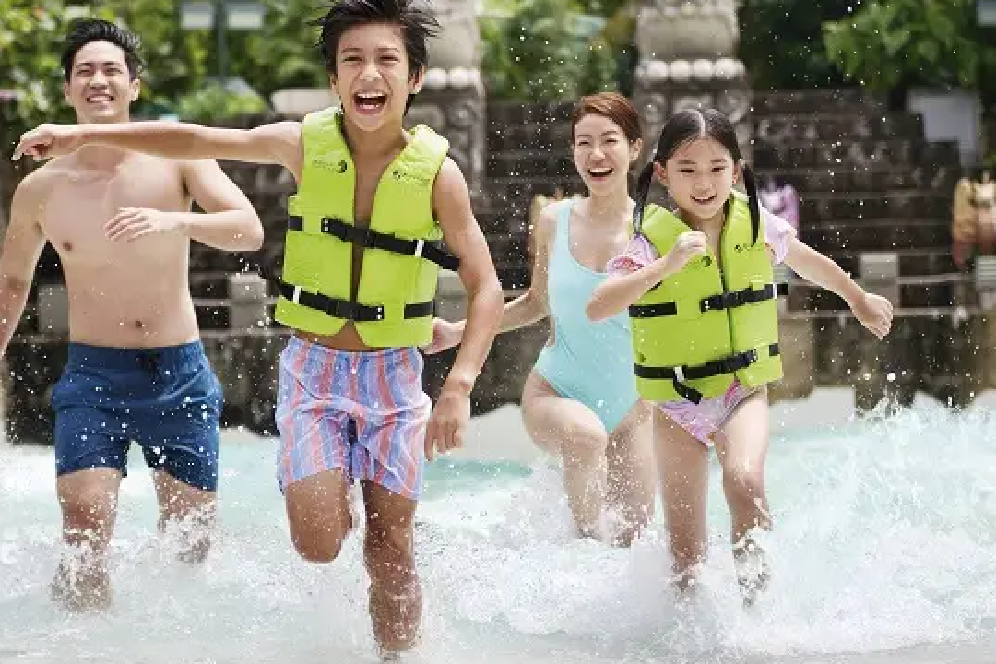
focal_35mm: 107
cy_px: 427
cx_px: 409
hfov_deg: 19.1
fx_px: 2960
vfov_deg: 12.8
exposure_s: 1/3200
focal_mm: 70
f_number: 3.5
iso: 400
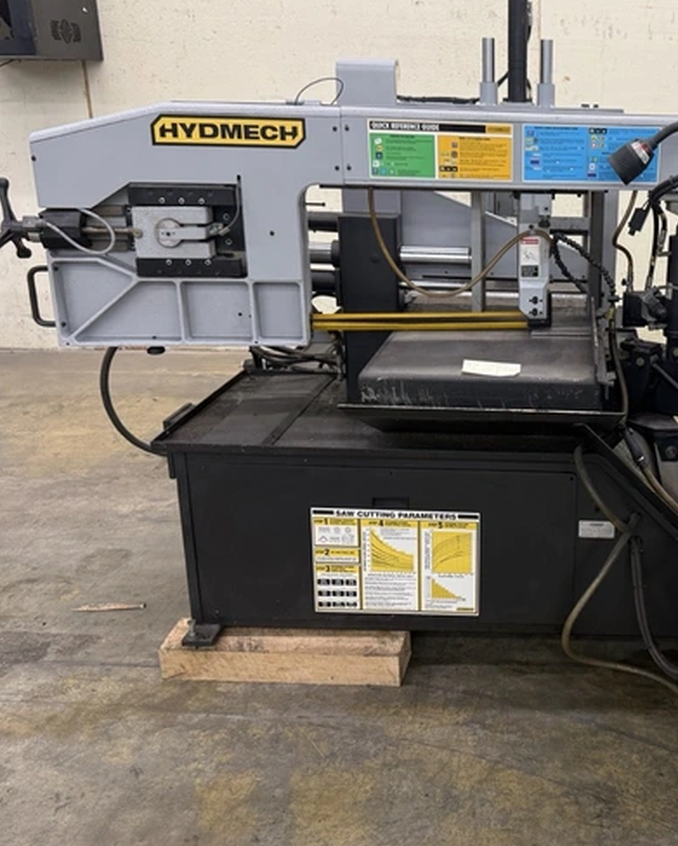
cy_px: 400
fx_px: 902
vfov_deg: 50.2
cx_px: 569
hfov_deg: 39.1
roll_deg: -0.9
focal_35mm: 36
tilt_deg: -17.4
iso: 160
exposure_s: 1/120
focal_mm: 6.76
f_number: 1.78
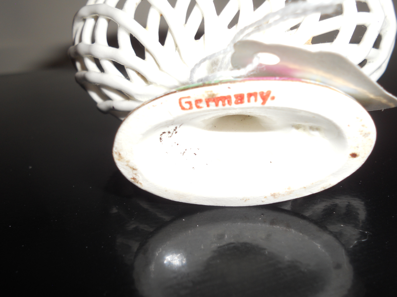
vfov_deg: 44.2
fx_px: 367
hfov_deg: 56.8
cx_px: 198
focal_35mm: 32
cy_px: 148
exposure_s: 1/25
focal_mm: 5.8
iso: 80
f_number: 8.8
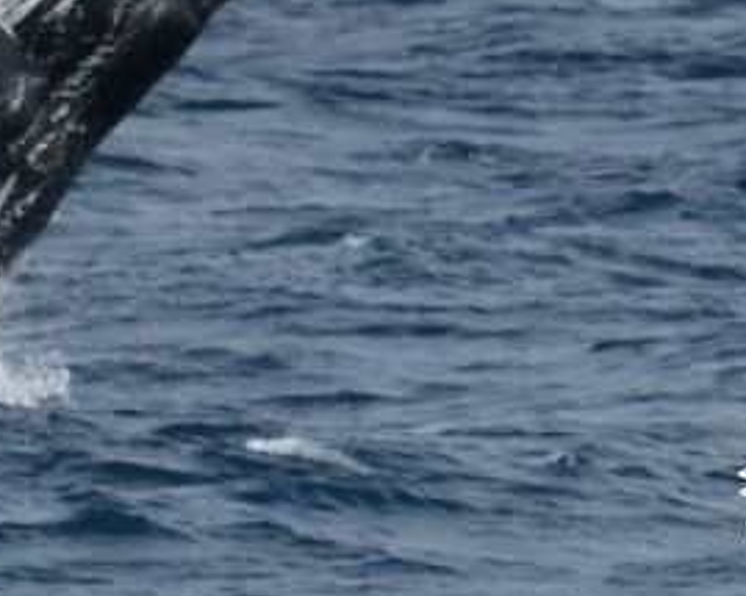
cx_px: 47
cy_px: -49
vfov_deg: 1.1
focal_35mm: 1396
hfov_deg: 1.4
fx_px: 30811
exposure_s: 1/8000
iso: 800
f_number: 6.3
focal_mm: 500
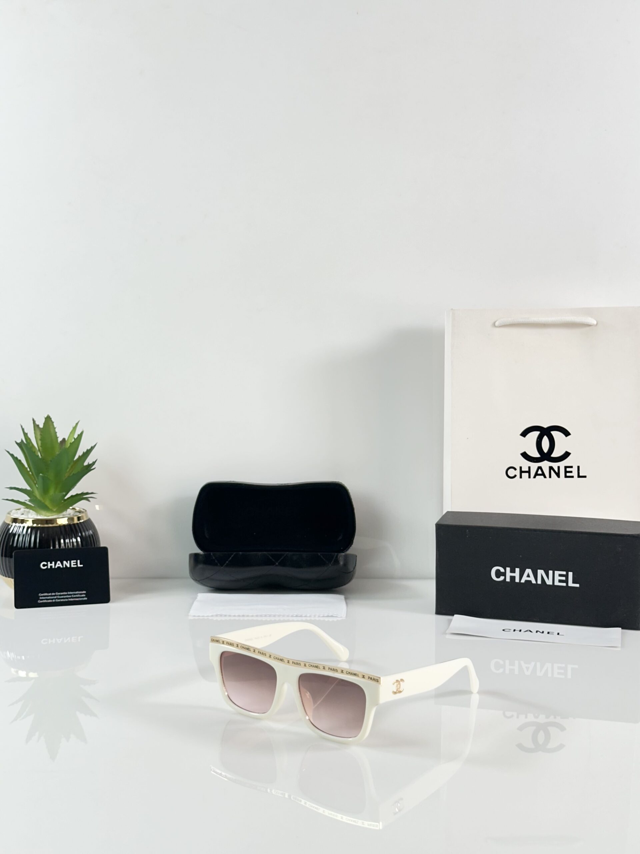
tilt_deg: -6.2
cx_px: 320
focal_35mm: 48
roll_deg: -0.2
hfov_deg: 30.3
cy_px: 427
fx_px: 1183
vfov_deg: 39.7
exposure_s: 1/100
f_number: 1.78
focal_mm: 6.86
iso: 50
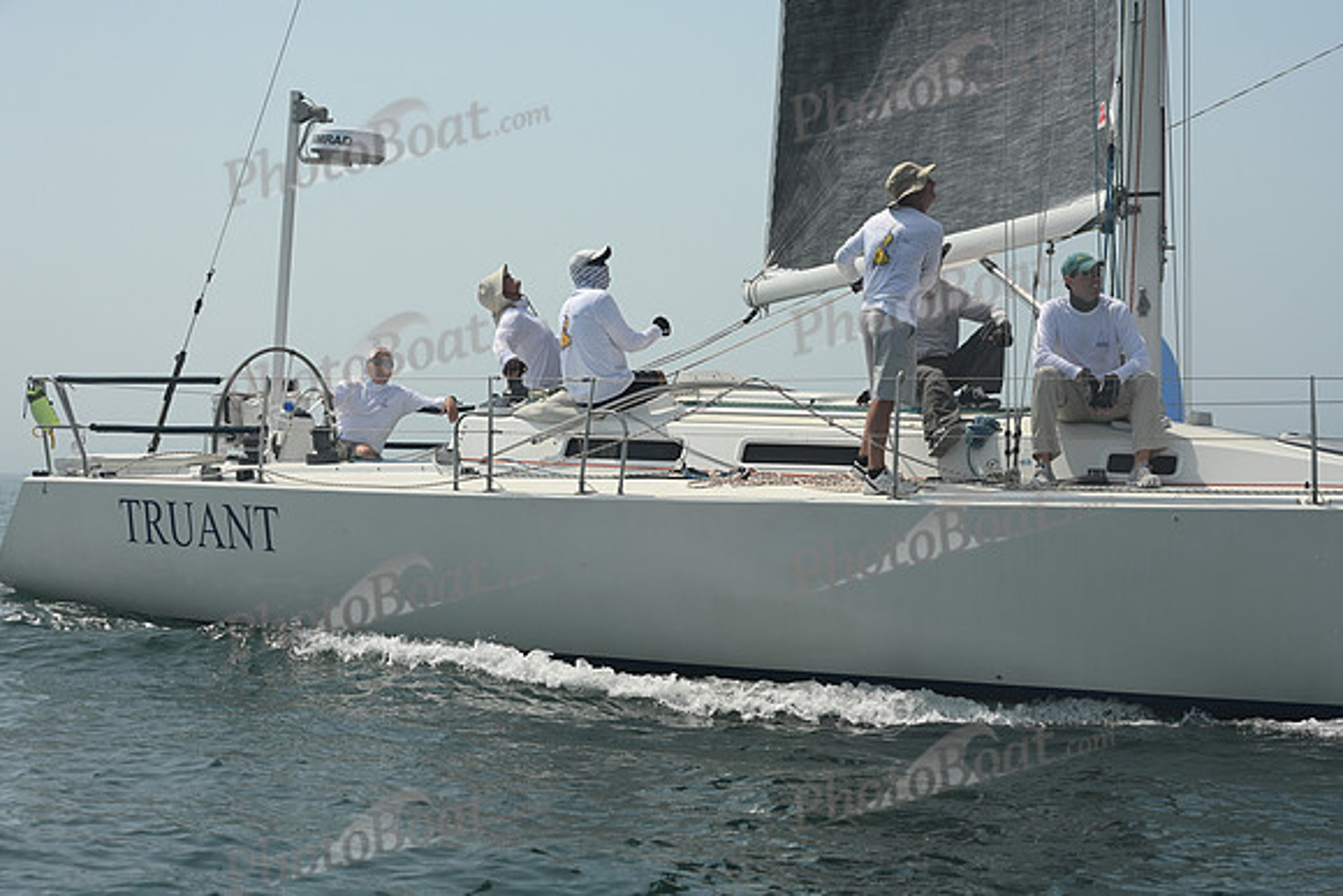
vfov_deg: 16.1
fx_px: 3172
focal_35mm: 85
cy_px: 448
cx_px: 672
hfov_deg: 23.9
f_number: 10
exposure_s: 1/1250
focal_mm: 85
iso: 320
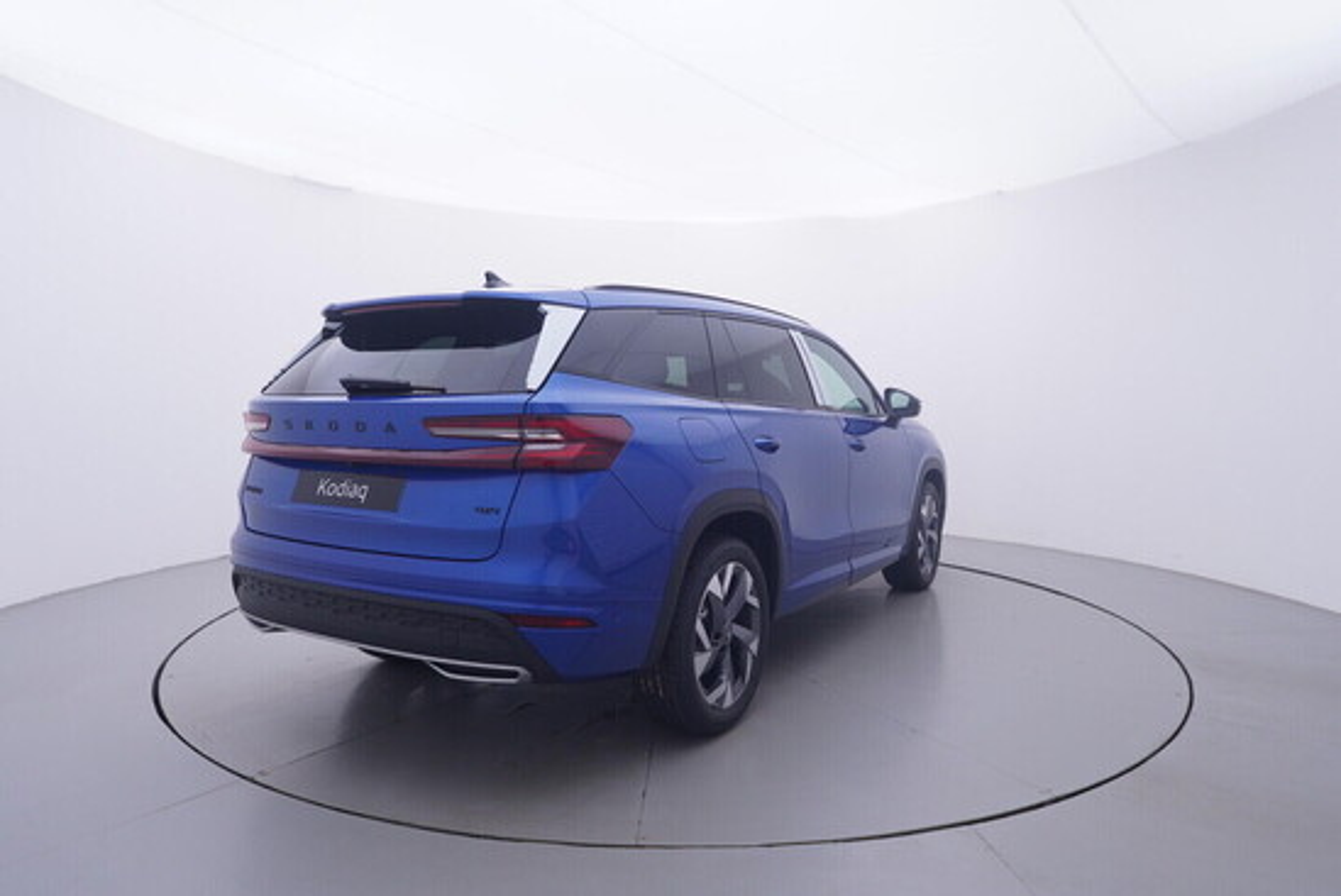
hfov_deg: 77.3
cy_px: 448
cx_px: 670
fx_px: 839
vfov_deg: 56.2
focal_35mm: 22
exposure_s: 1/80
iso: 200
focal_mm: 15
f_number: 5
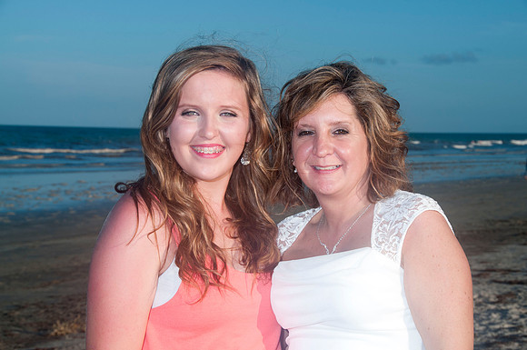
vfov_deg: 15.1
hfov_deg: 22.7
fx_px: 1316
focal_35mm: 90
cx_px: 264
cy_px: 175
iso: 100
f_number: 11
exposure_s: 1/250
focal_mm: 60
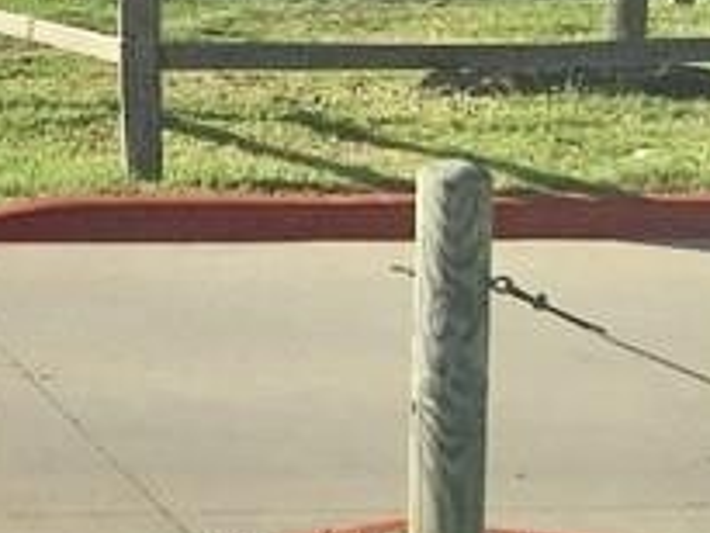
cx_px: -1018
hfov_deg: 11.3
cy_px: -246
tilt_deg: +0.9
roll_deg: +0.0
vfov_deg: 10.0
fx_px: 2976
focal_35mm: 145
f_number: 2.2
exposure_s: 1/2653
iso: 25
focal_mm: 4.15
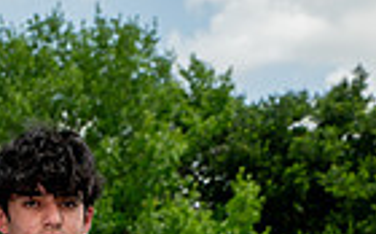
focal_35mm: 164
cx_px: 113
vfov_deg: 7.4
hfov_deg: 12.8
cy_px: 597
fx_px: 1678
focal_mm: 50
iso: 125
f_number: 7.1
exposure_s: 1/400
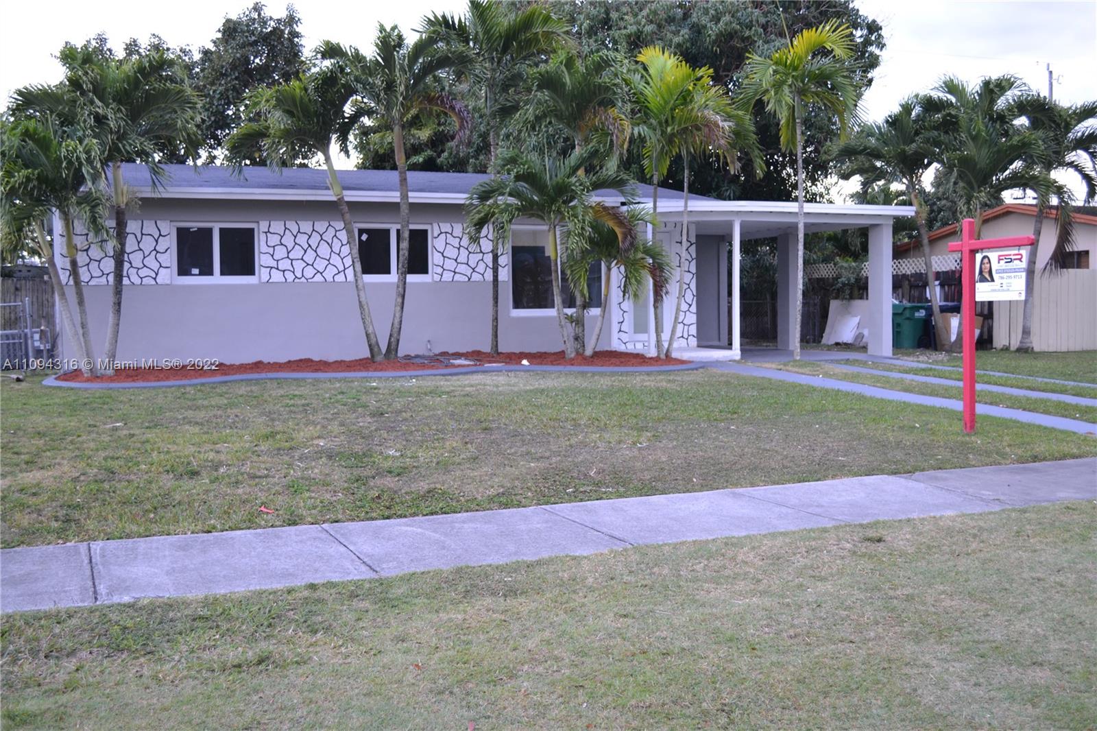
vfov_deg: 36.9
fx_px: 1097
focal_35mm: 36
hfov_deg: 53.1
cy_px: 366
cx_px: 548
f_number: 4.5
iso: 400
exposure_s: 1/80
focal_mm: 24
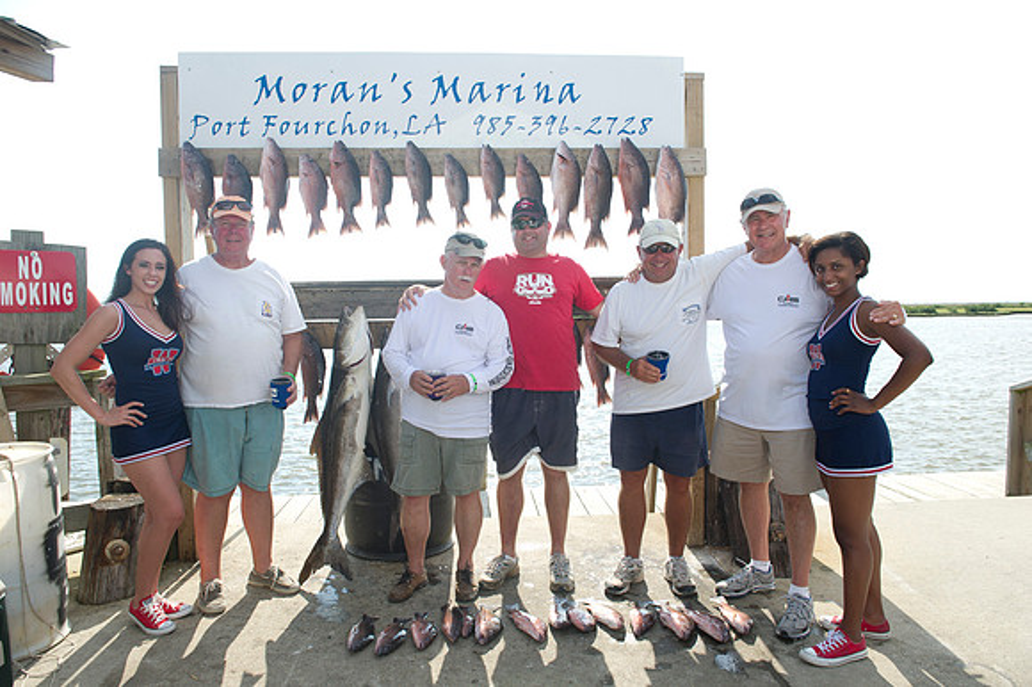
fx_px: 688
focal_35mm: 24
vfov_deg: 53.1
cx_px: 516
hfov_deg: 73.8
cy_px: 344
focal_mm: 24
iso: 125
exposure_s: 1/250
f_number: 7.1
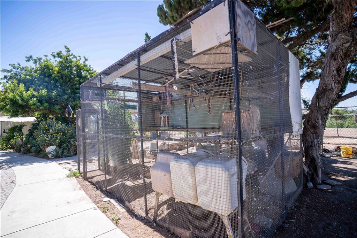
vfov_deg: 70.5
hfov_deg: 93.3
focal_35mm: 17
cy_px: 119
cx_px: 178
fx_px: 169
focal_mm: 17
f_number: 7.1
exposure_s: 1/80
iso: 100
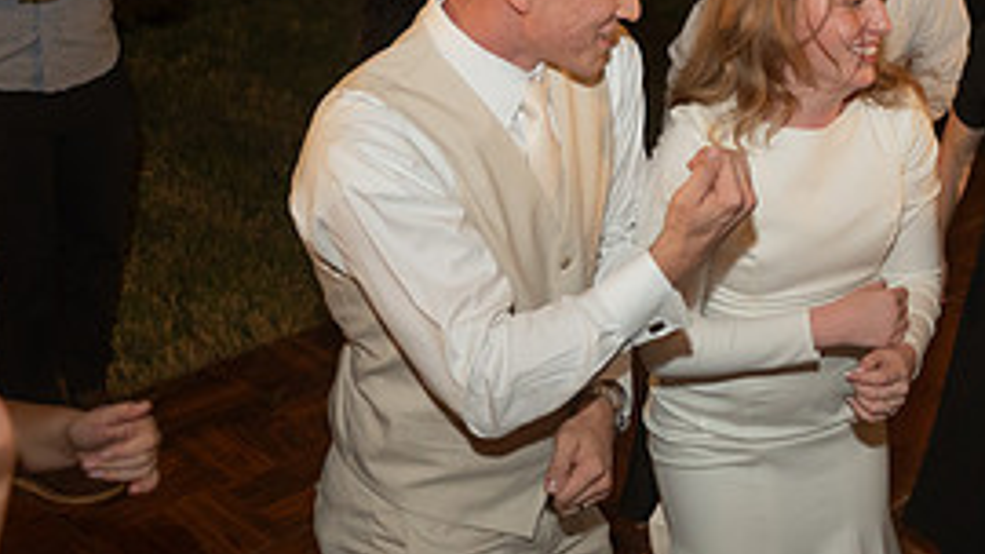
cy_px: 120
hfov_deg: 36.4
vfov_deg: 22.0
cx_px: 861
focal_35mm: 54
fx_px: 1411
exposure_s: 1/200
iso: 2000
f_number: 2.8
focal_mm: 24
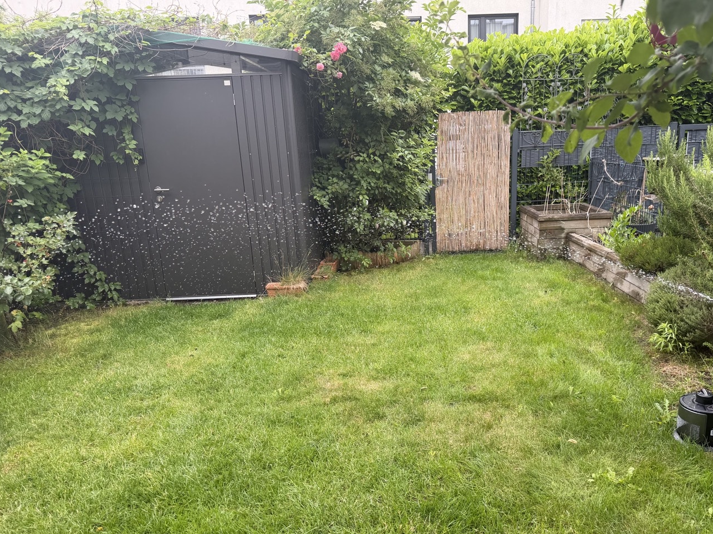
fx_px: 577
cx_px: 404
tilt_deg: -15.6
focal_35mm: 28
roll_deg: +2.6
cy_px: 294
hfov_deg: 63.2
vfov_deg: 49.7
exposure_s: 1/348
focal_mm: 6.76
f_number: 1.78
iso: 80
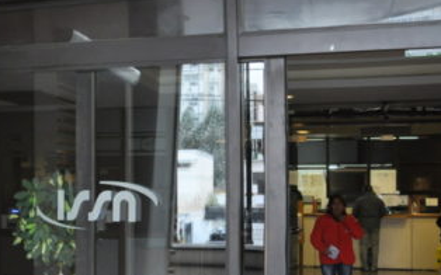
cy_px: 182
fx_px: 733
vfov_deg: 21.2
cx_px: -21
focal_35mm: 61
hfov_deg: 30.6
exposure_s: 1/50
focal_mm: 18
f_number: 5
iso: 800
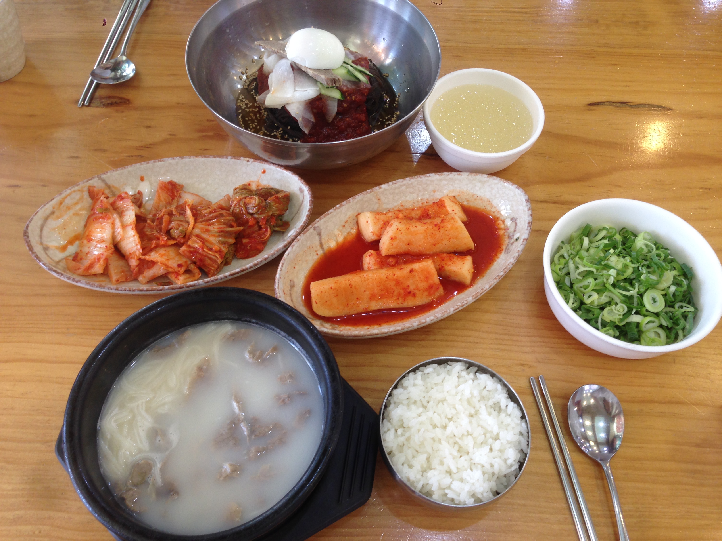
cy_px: 270
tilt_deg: -57.5
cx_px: 361
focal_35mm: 33
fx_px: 688
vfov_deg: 42.9
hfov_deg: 55.4
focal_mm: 4.12
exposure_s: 1/20
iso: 50
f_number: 2.4
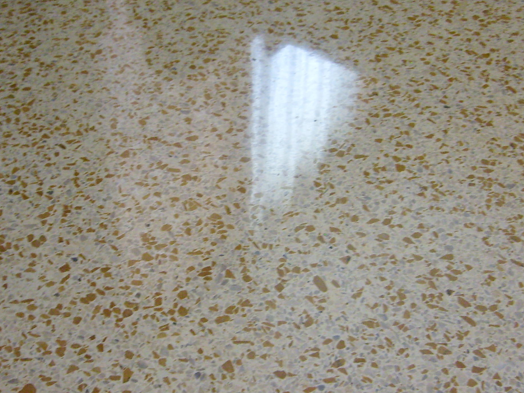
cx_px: 218
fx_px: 863
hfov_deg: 33.7
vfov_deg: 25.7
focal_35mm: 57
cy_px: 182
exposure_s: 1/15
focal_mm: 5.8
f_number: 2.8
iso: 200
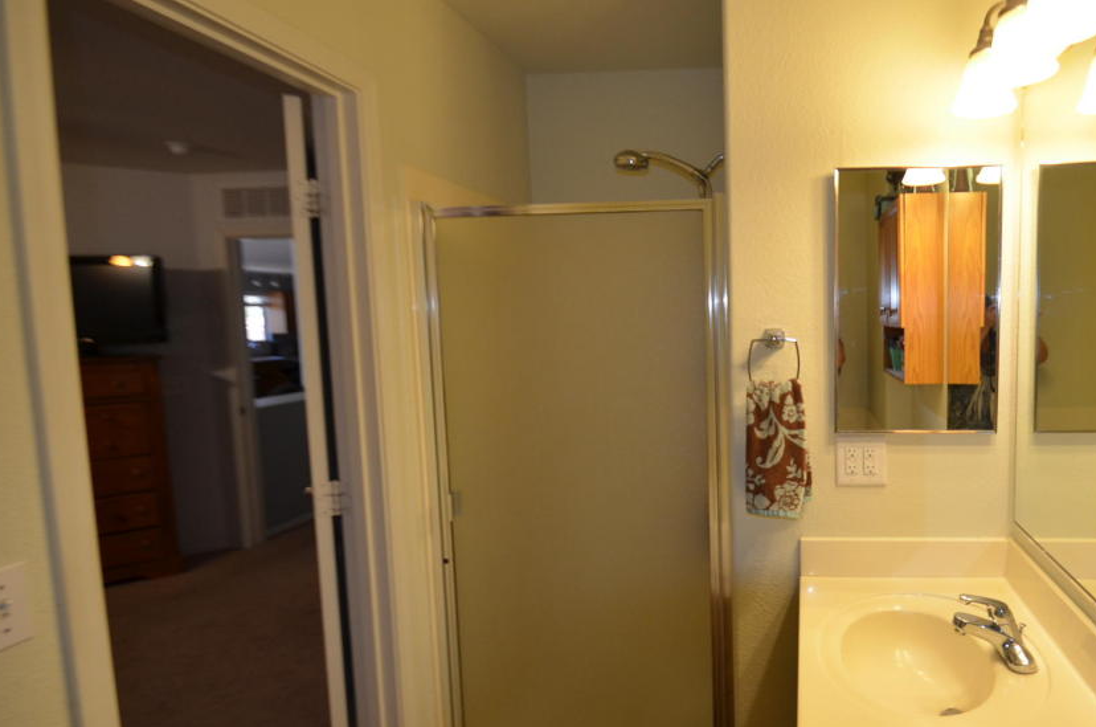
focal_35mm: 21
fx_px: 638
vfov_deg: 59.3
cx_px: 749
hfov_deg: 78.1
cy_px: 350
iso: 400
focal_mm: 10
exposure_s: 1/80
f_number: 3.5
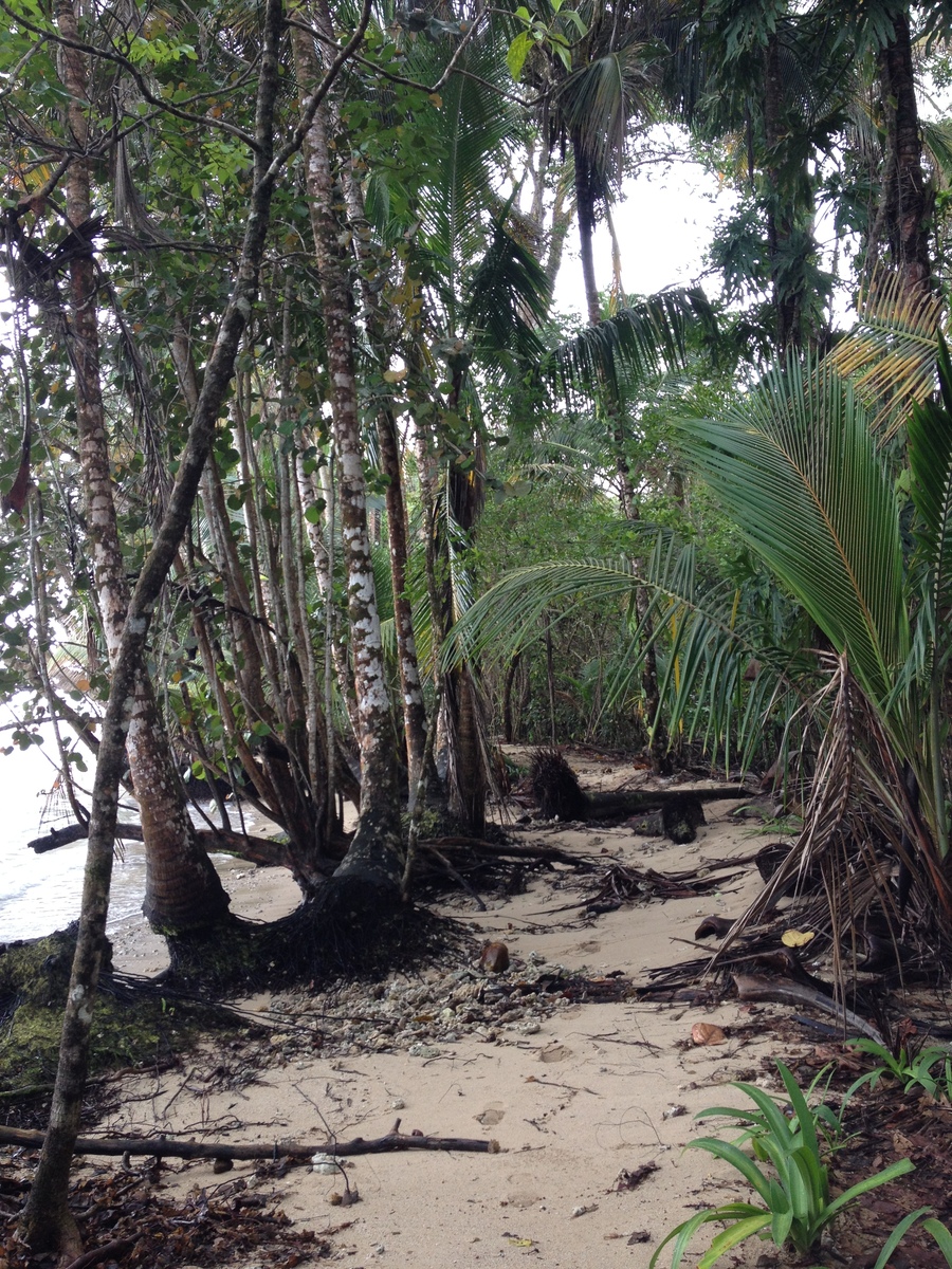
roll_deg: -1.3
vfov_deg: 52.6
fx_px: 1283
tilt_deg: +0.1
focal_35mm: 35
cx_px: 476
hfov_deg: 40.7
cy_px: 634
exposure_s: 1/60
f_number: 2.4
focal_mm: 4.28
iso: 64
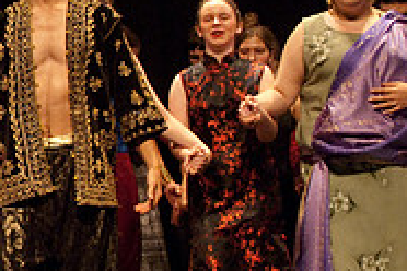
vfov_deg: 10.5
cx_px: -140
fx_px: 1481
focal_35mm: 131
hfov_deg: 14.9
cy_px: 96
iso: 1000
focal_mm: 28
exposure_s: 1/125
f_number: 2.8
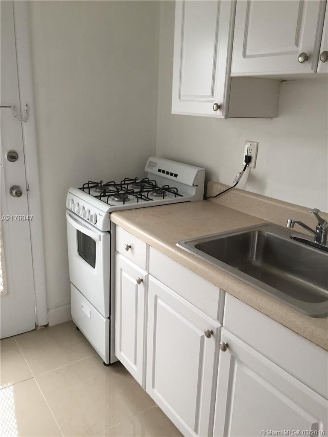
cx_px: 164
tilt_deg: -17.0
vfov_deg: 61.7
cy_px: 218
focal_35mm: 29
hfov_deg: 48.2
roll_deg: -1.9
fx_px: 366
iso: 40
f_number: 2.2
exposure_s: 1/30
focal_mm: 4.15
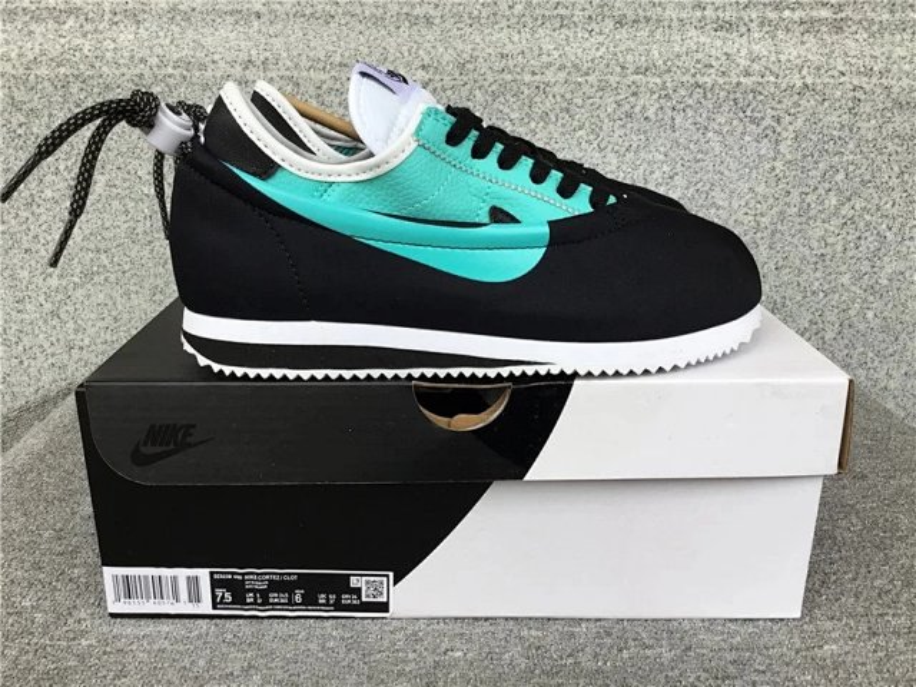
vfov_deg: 45.4
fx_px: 820
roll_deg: -0.3
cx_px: 458
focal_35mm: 31
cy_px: 344
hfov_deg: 58.4
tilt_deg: -17.6
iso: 25
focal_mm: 3.3
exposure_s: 1/100
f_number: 2.4
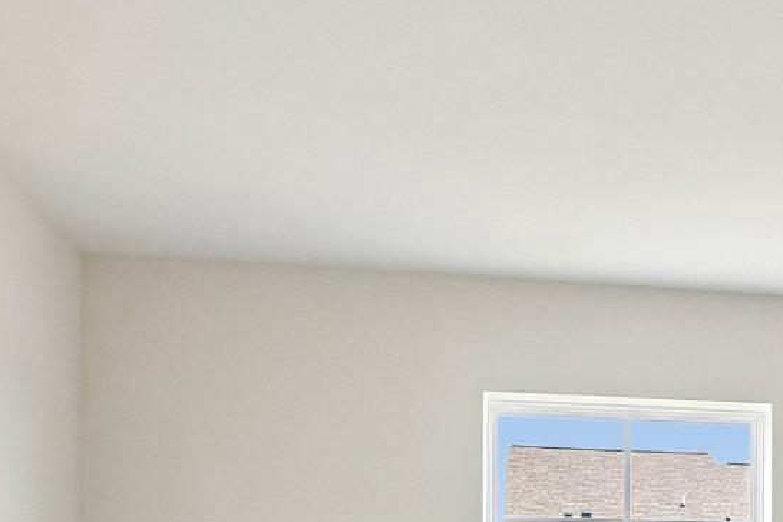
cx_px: 903
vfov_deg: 20.5
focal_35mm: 60
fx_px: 1305
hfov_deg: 29.4
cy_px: 691
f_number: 8
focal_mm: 16
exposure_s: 1/50
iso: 400
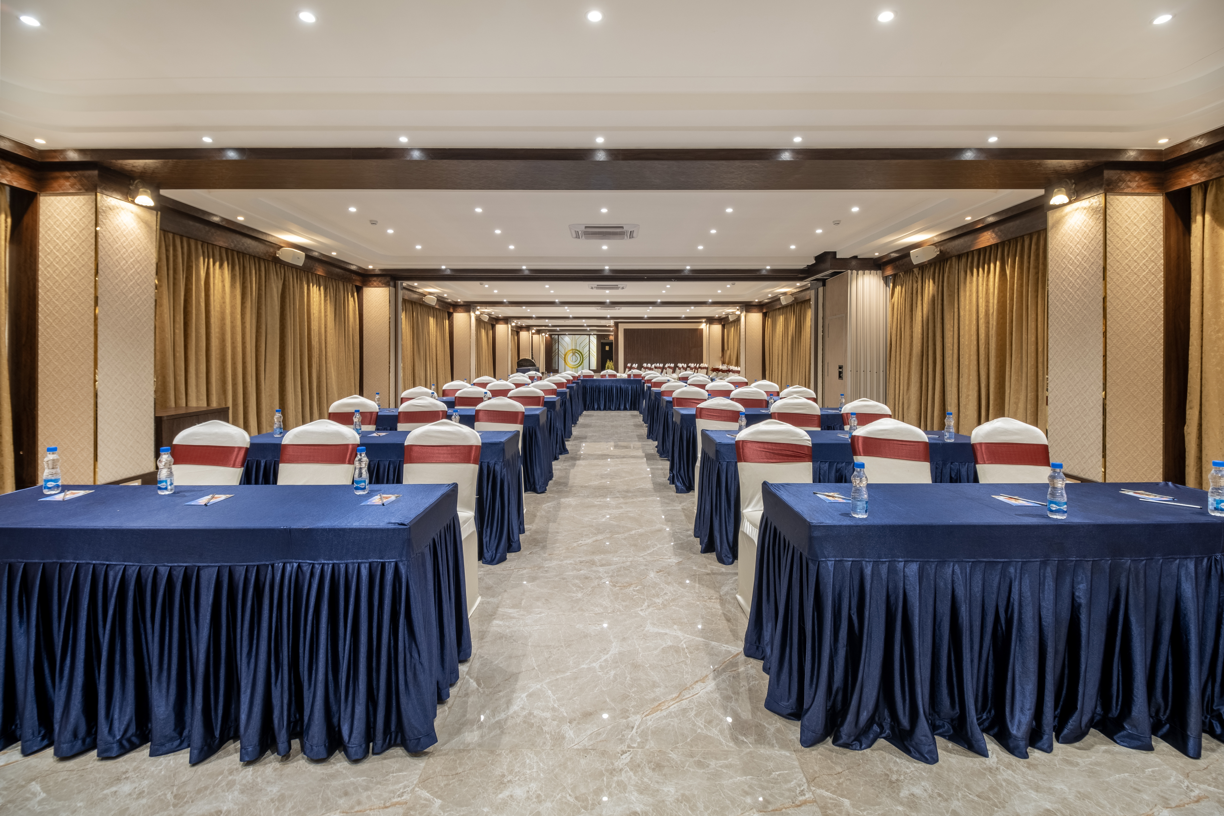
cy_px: 408
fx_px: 510
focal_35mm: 15
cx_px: 612
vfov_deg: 77.3
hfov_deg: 100.4
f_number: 8
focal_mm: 10
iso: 320
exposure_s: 1/15
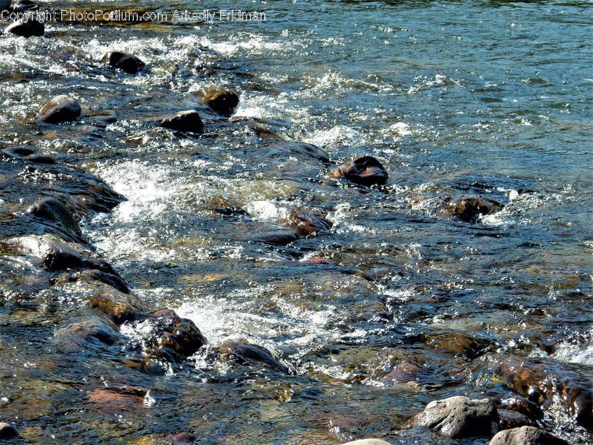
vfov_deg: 12.7
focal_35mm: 117
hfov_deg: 16.8
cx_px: 296
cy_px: 222
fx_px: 2004
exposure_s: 1/250
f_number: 5.6
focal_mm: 20.9
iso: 125
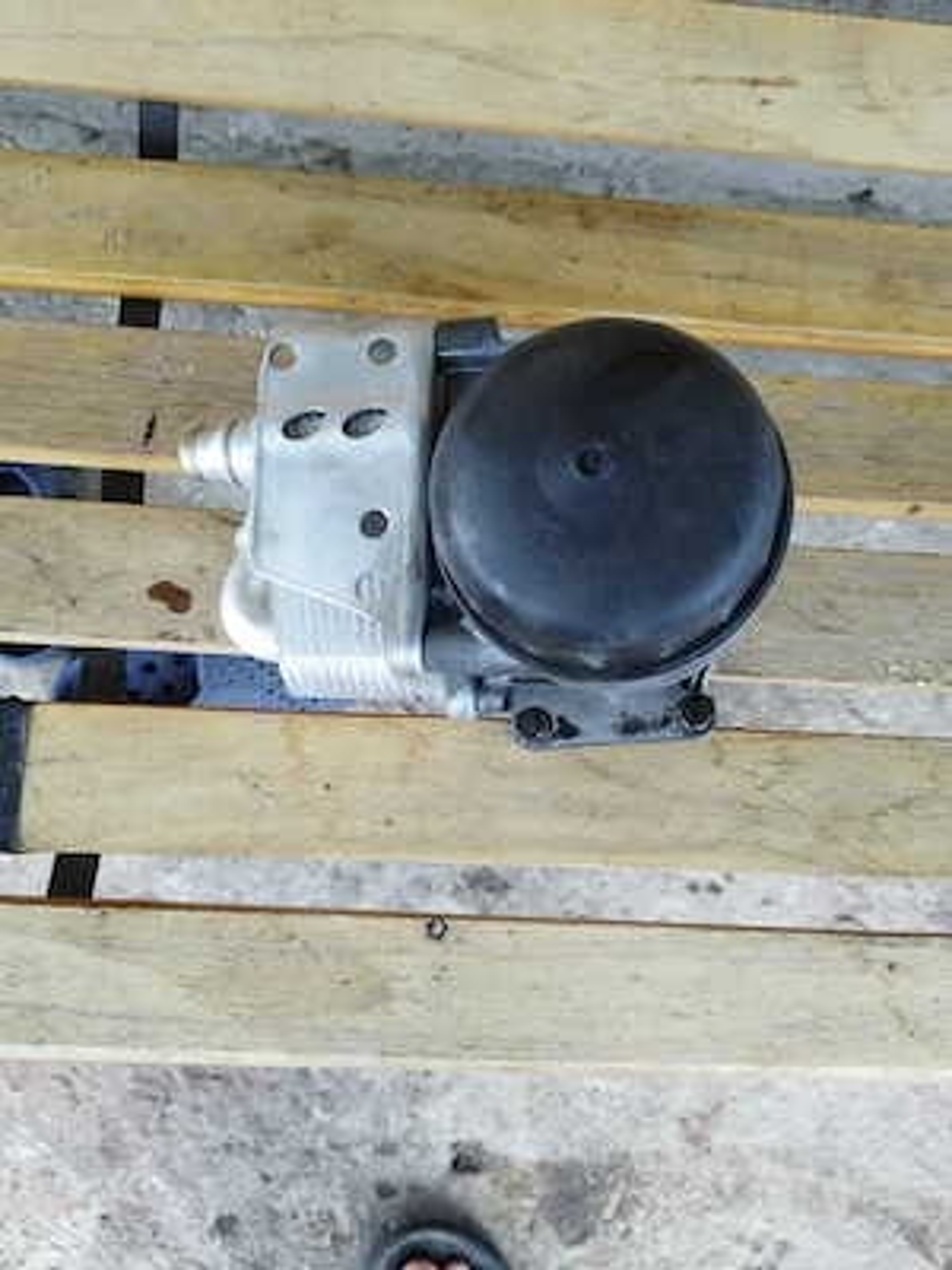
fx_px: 953
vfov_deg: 67.3
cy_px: 635
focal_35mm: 26
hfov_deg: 53.1
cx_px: 476
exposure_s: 1/100
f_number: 1.8
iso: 619
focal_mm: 6.24
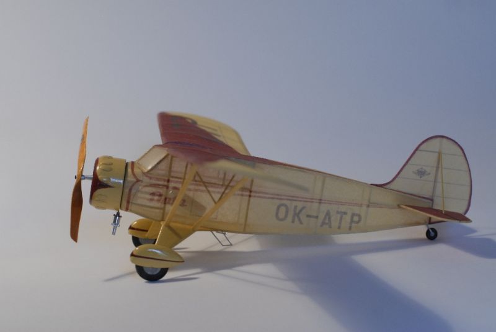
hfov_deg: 27.0
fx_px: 1034
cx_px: 248
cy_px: 166
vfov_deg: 18.2
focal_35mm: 75
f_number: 5.6
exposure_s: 1/125
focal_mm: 50
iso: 800
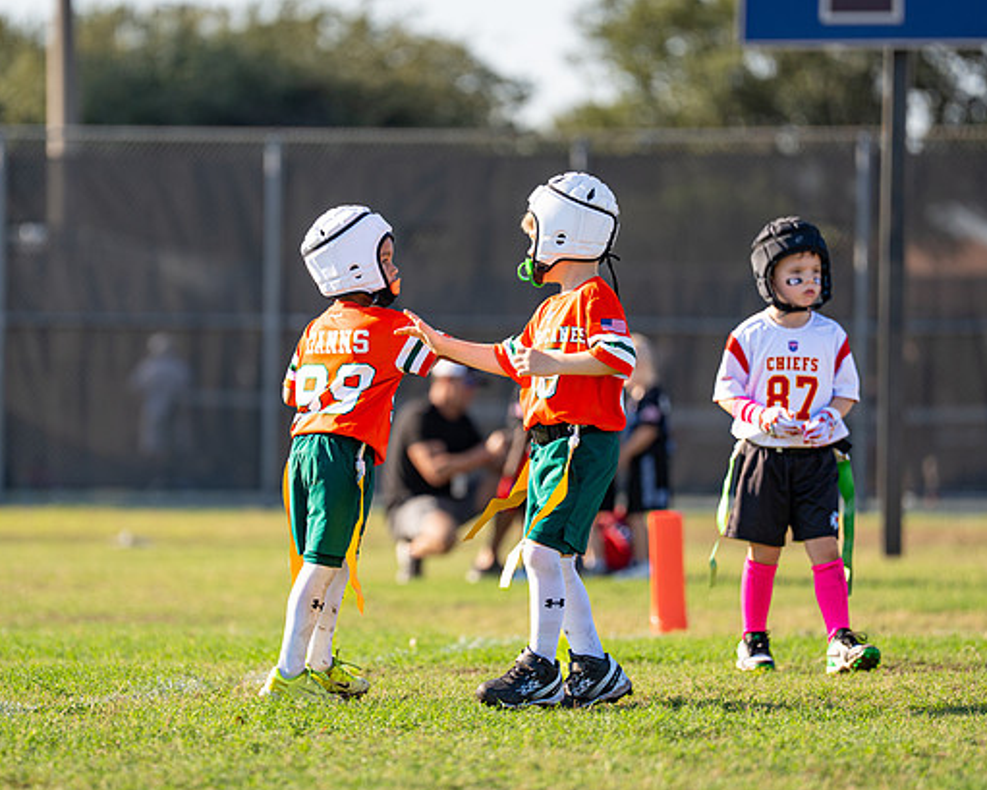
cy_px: 398
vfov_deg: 5.6
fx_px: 8093
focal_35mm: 277
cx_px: 410
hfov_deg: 7.0
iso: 160
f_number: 2.8
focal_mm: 200
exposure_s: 1/1600
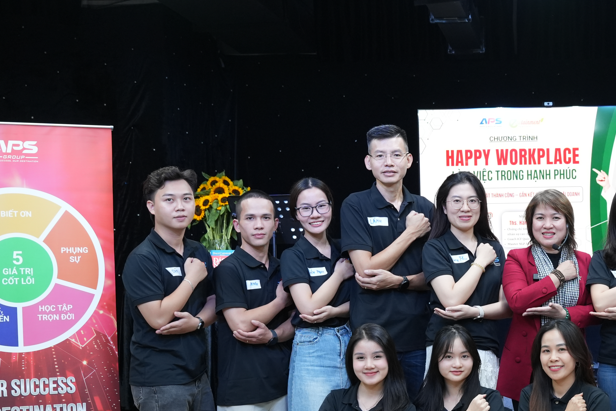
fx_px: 1270
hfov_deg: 26.1
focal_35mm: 74
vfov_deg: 18.2
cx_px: 590
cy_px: 315
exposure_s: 1/125
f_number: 4
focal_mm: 33.1
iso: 1600
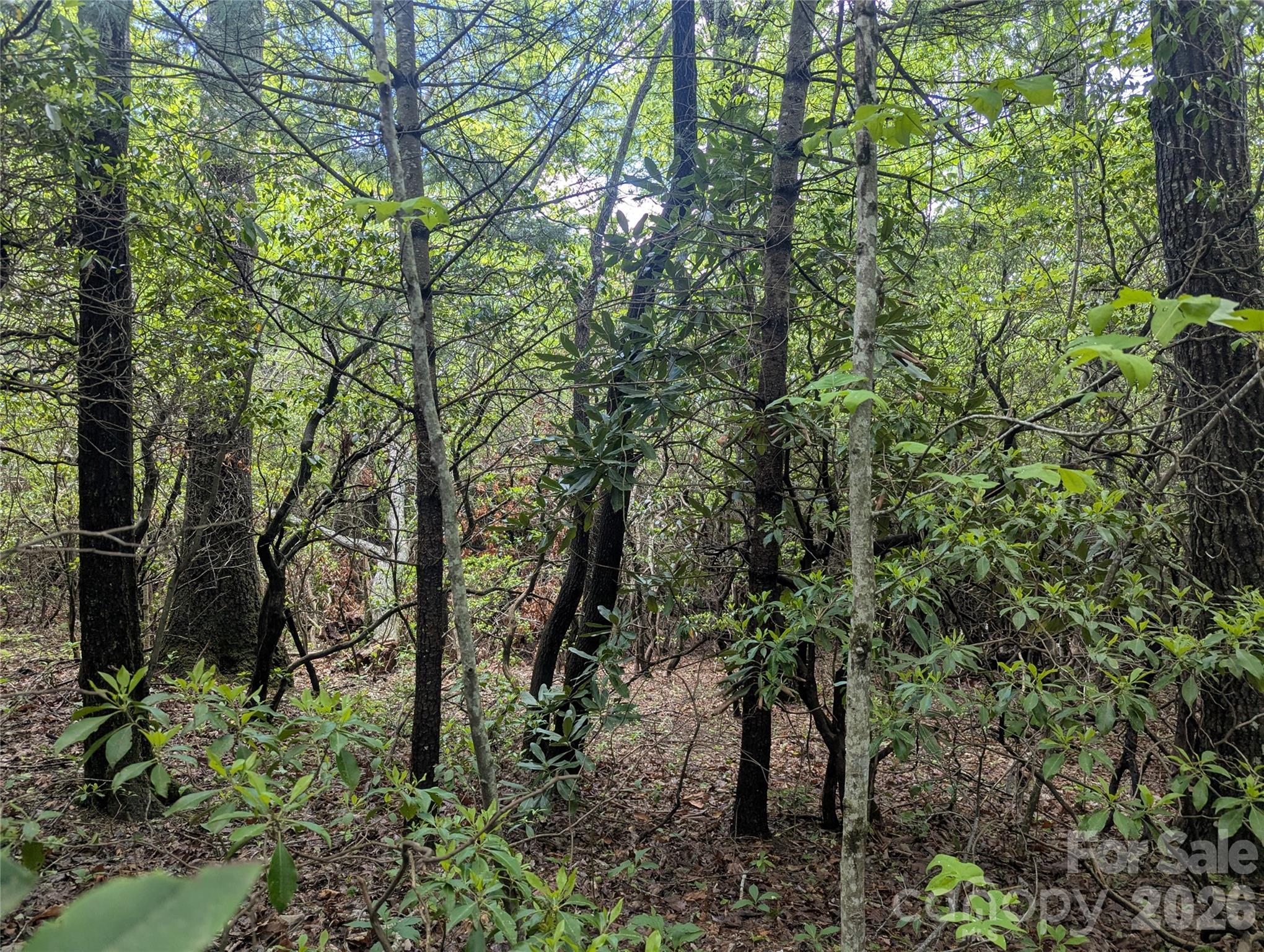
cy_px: 476
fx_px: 878
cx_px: 632
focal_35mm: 24
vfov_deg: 56.9
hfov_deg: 71.5
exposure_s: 1/134
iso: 34
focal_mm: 6.81
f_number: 1.85
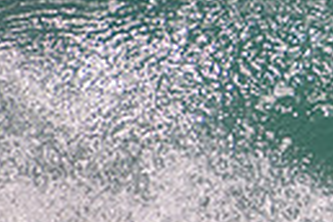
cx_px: 692
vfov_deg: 0.5
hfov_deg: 0.8
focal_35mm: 2699
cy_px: 79
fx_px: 24964
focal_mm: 400
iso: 250
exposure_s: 1/1250
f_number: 5.6
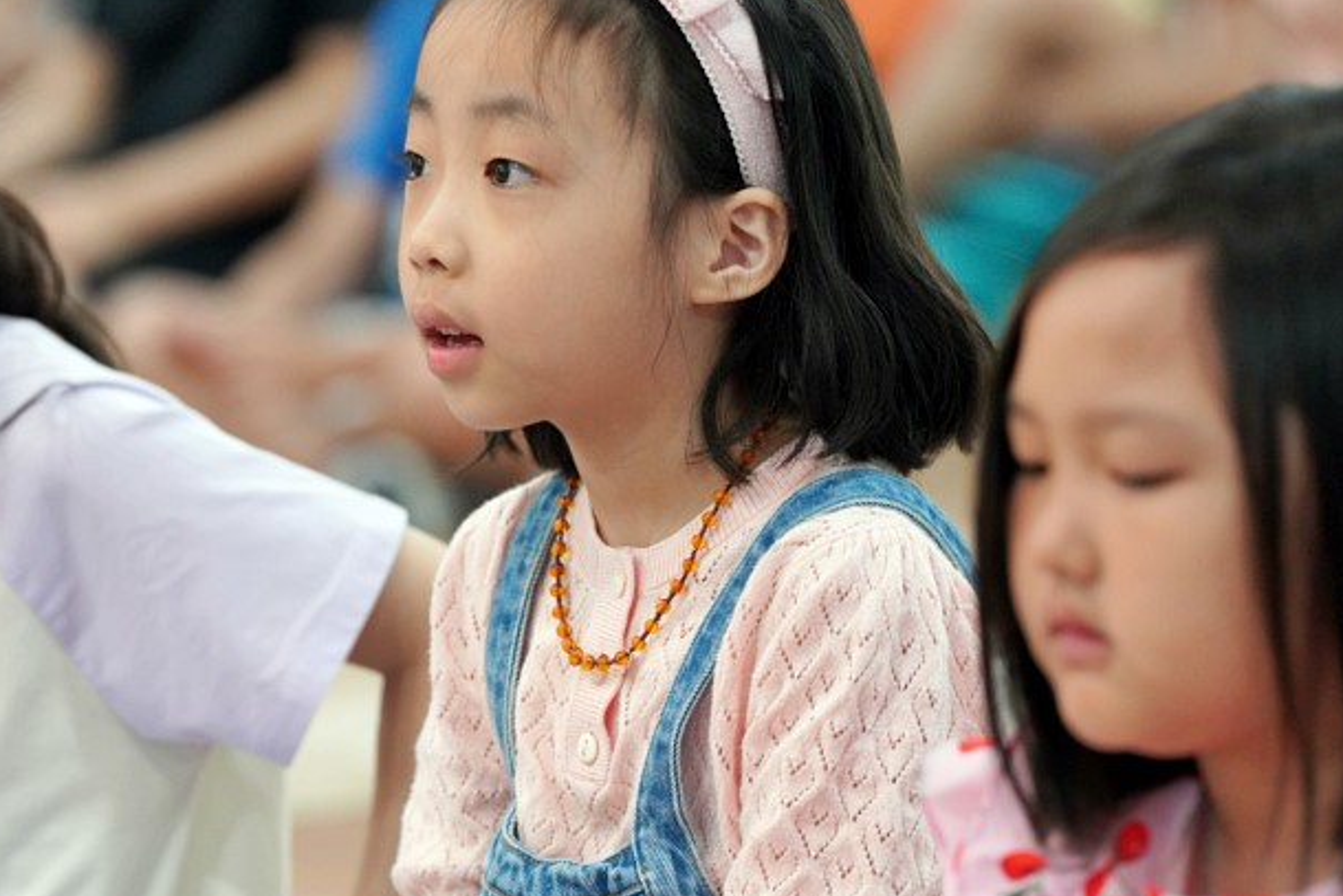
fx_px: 11007
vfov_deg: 4.7
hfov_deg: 7.0
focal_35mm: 295
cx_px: 597
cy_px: 462
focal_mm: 200
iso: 4000
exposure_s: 1/250
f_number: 4
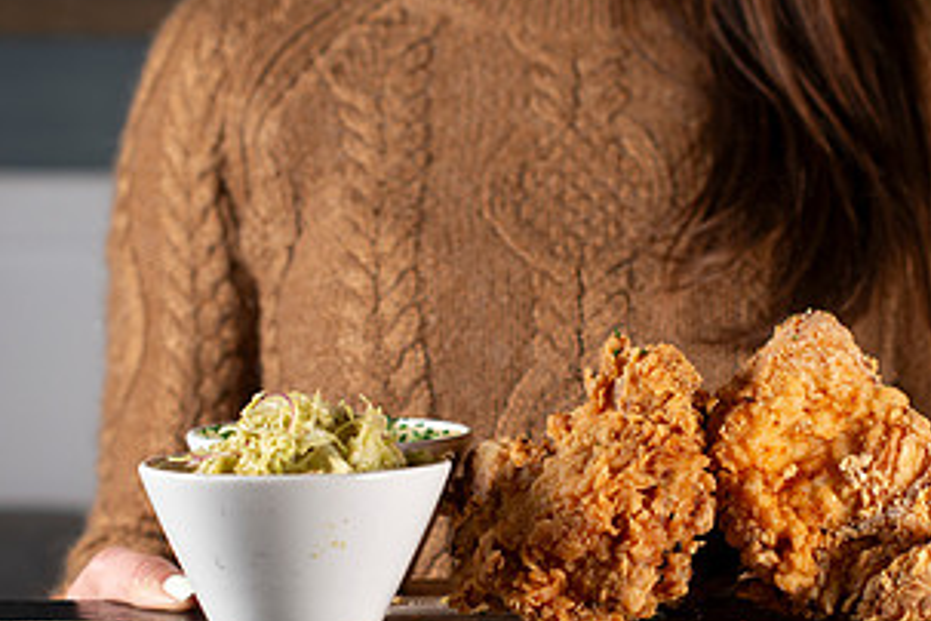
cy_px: 499
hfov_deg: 17.1
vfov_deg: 11.4
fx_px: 3103
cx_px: 484
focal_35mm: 120
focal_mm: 50
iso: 200
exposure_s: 1/200
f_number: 3.5
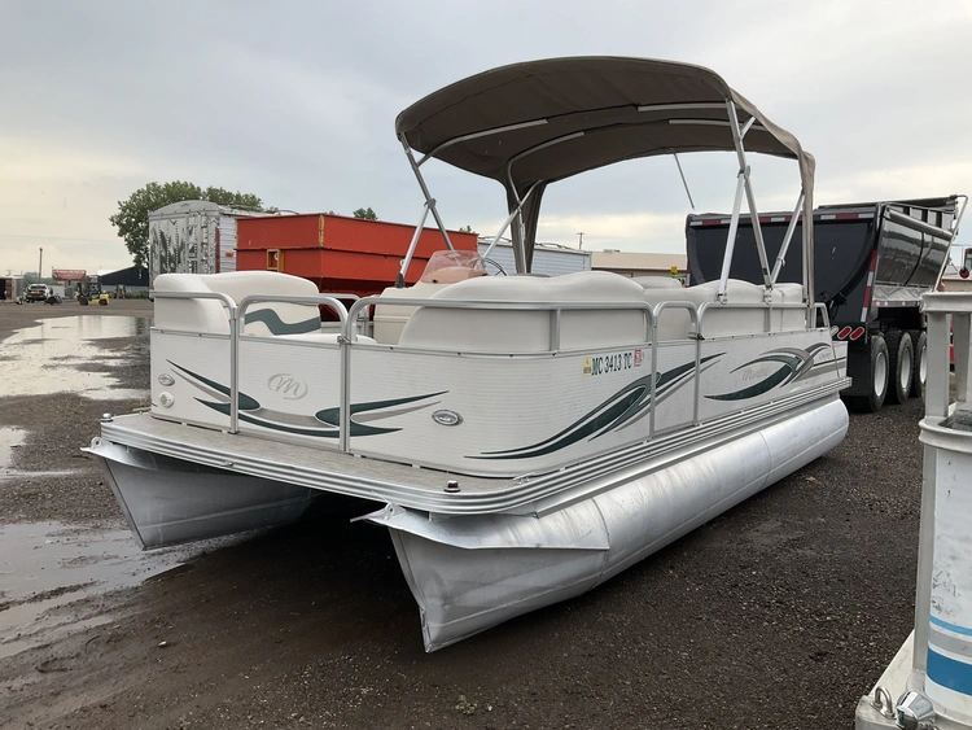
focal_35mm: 29
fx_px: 815
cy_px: 365
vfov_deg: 48.3
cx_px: 486
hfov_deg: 61.6
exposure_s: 1/944
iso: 25
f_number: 1.8
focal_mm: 3
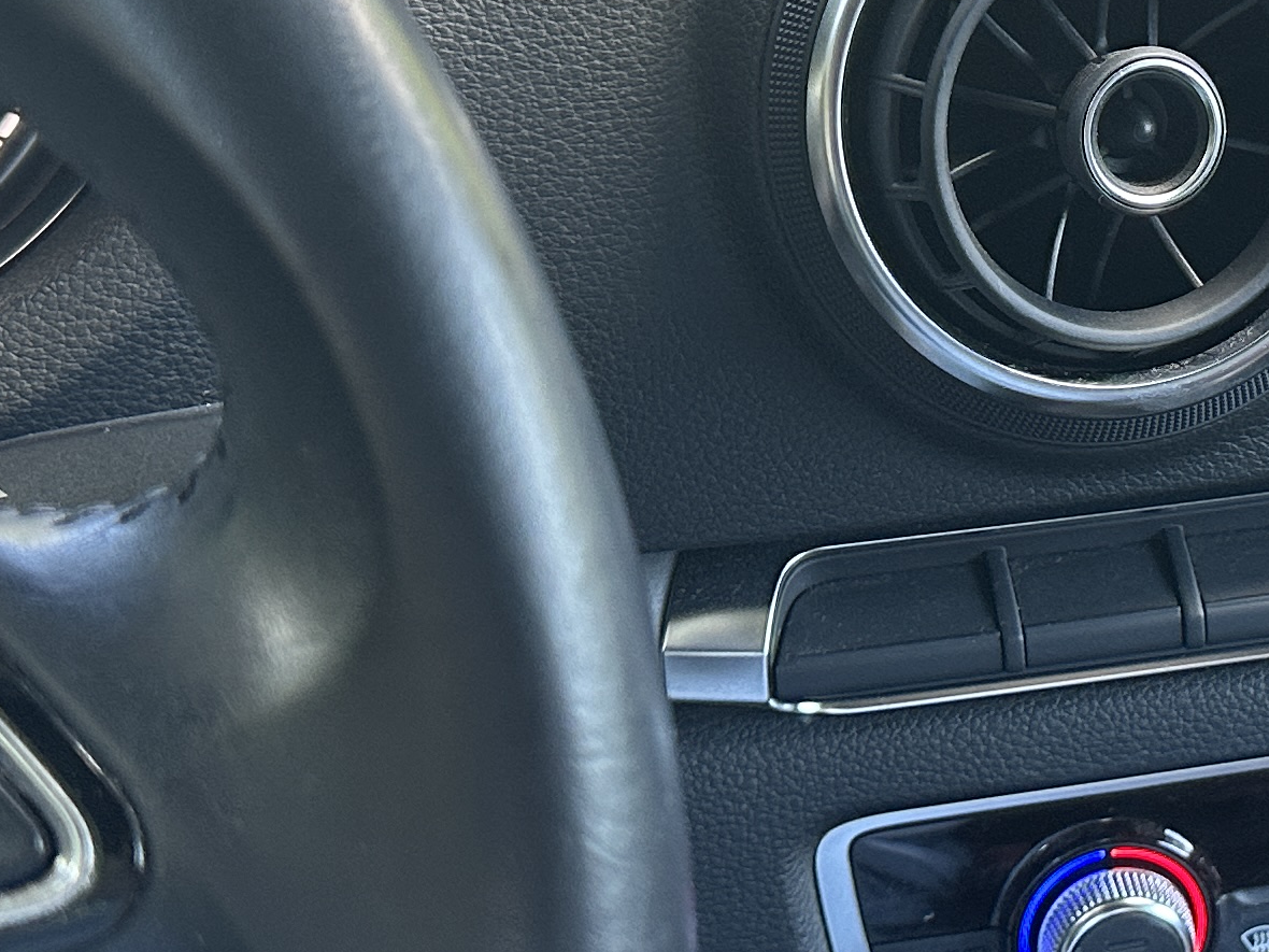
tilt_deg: -23.3
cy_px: 270
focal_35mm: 82
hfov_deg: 23.2
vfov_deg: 17.9
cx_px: 1144
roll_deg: +2.7
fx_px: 3006
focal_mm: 6.86
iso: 200
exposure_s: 1/121
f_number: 1.78
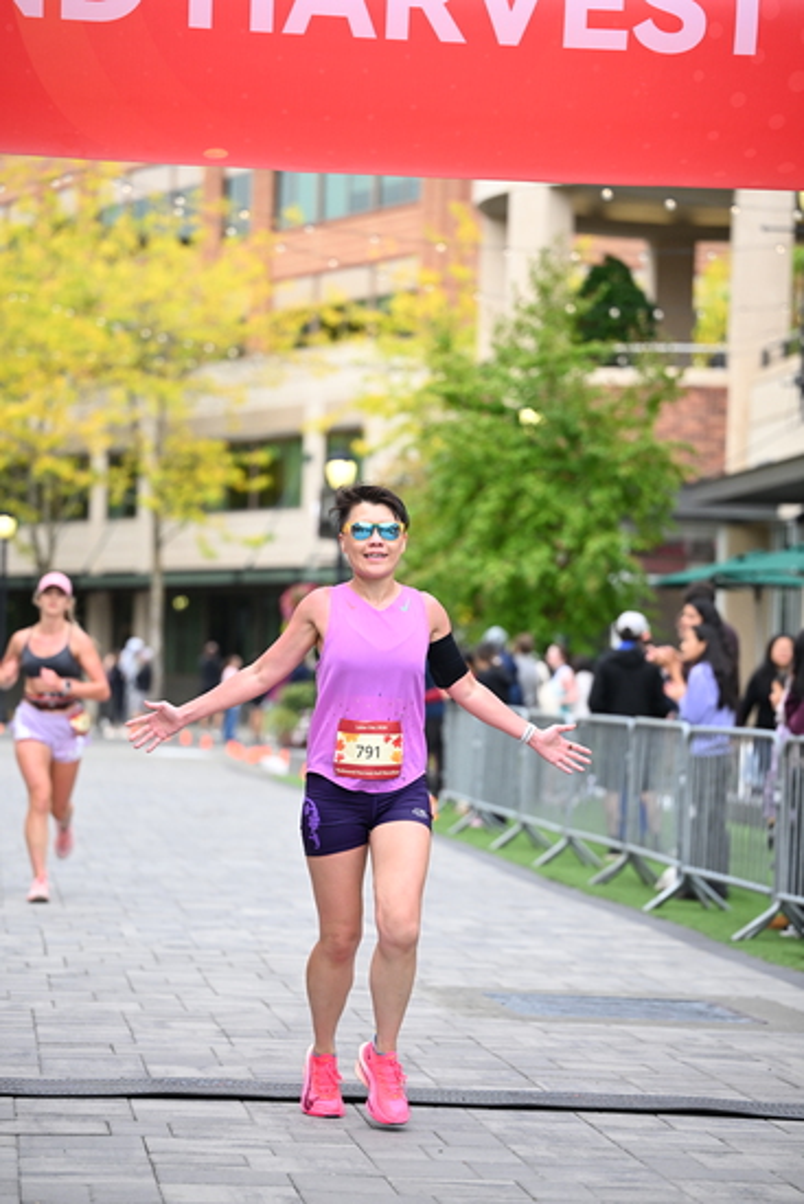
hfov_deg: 13.2
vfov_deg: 19.6
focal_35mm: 104
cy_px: 602
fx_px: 3482
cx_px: 402
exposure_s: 1/2000
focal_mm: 104
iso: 1000
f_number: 2.8
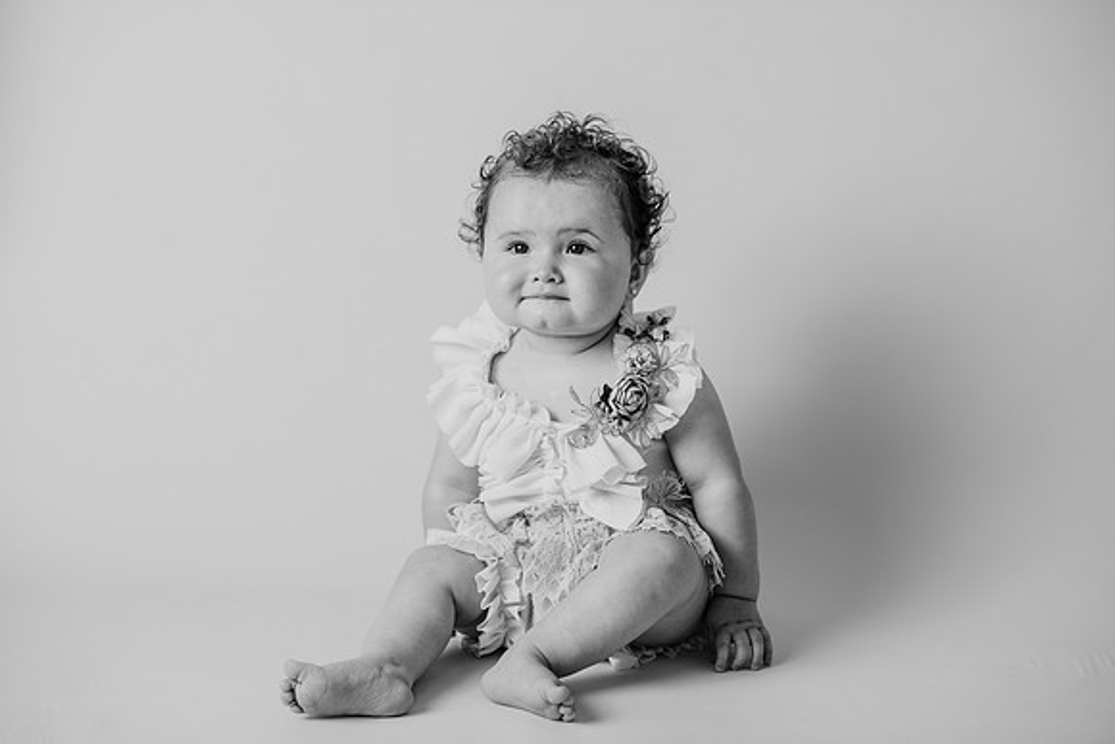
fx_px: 2633
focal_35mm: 85
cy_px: 372
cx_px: 558
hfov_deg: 23.9
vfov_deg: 16.1
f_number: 2.8
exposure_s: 1/160
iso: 100
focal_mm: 85
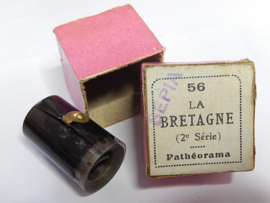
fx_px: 351
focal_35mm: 45
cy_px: 102
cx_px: 135
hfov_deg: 42.1
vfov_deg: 32.2
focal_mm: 8.1
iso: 450
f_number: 4.3
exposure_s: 1/8
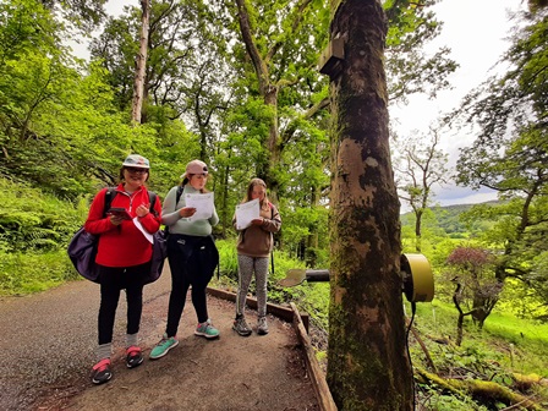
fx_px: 206
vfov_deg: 89.9
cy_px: 206
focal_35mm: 13
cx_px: 274
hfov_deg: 106.2
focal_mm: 1.42
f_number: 2.2
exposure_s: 1/233
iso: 40
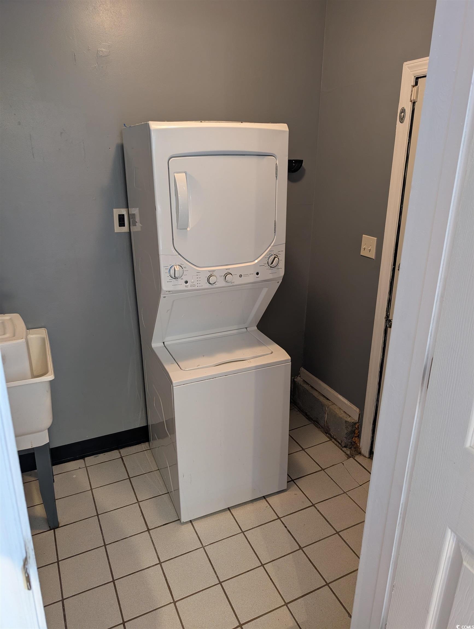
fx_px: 437
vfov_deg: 71.5
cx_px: 237
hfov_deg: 56.9
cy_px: 314
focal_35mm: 24
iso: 129
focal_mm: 6.9
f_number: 1.68
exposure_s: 1/24
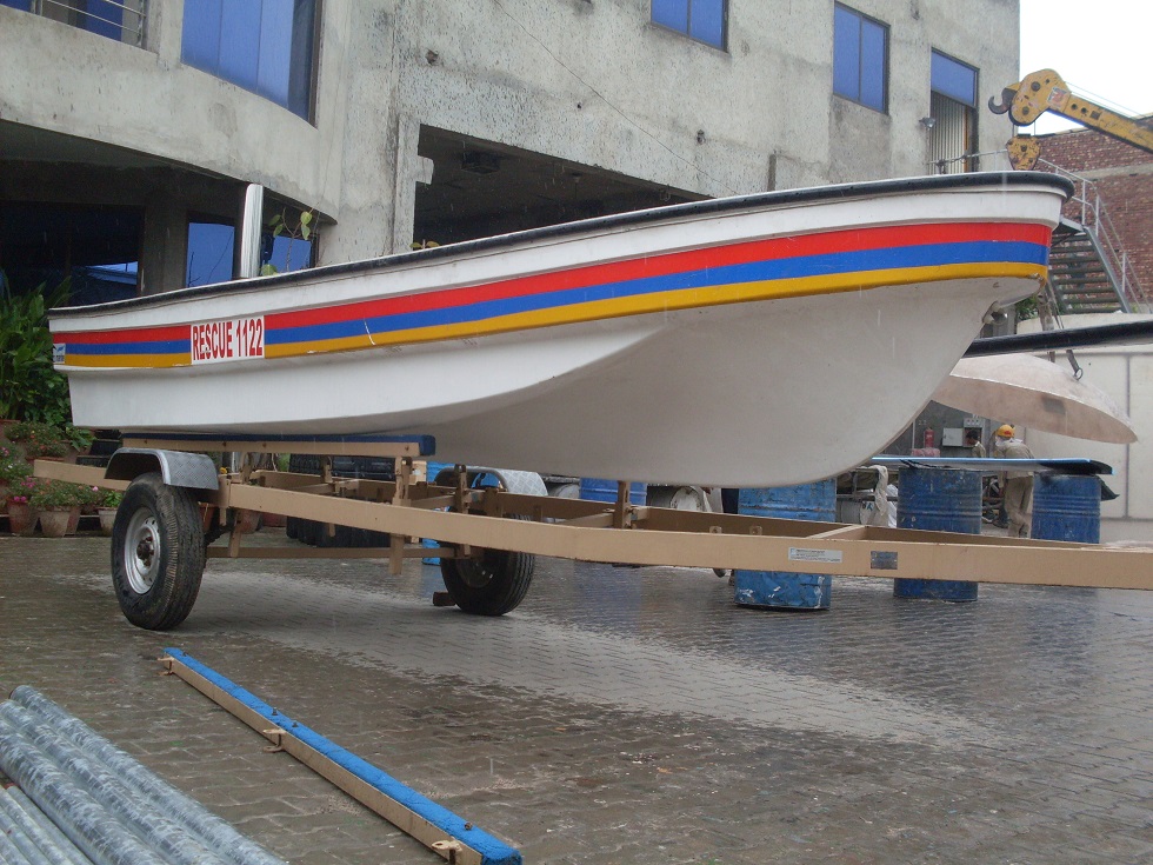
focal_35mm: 38
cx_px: 576
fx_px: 1266
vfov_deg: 37.7
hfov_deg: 49.0
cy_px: 432
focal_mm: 6.3
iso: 80
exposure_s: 1/350
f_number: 2.8
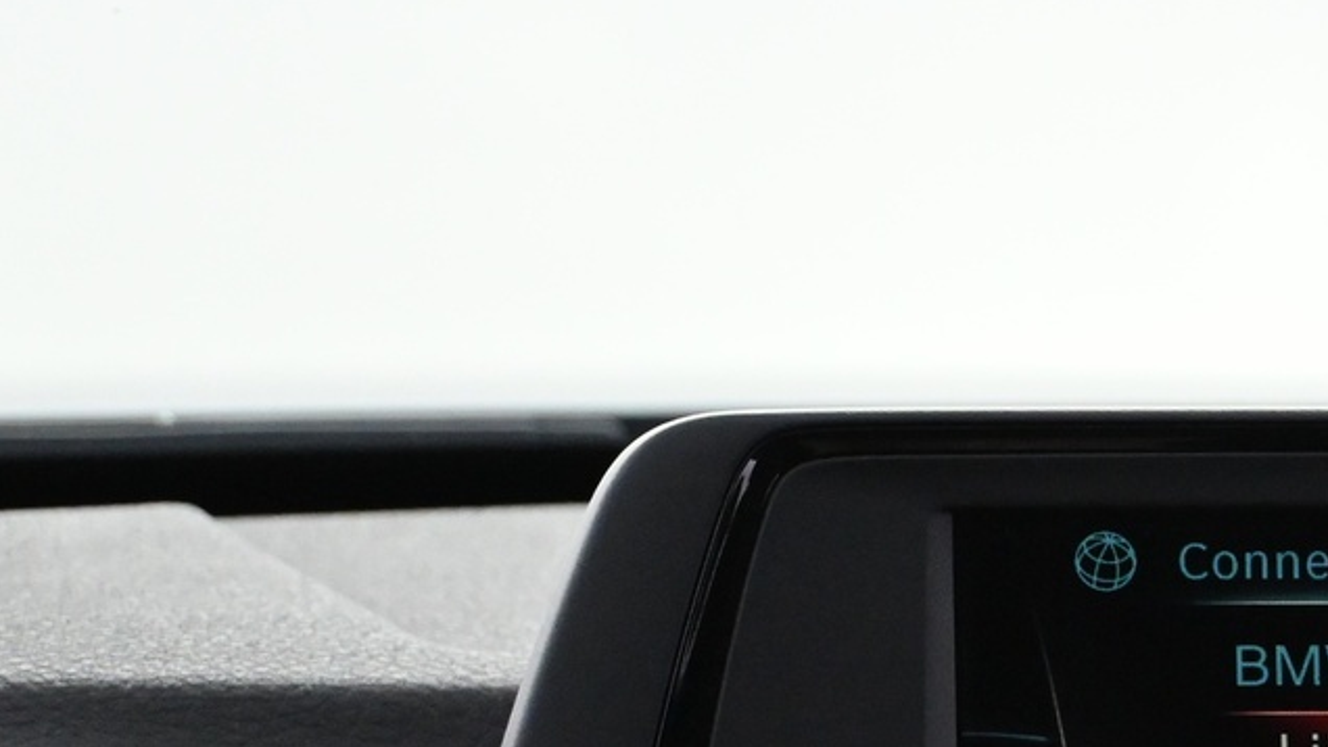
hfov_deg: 13.8
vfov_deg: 7.9
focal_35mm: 152
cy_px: 780
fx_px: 5353
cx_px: 1574
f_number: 5.6
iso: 4500
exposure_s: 1/60
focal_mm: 38
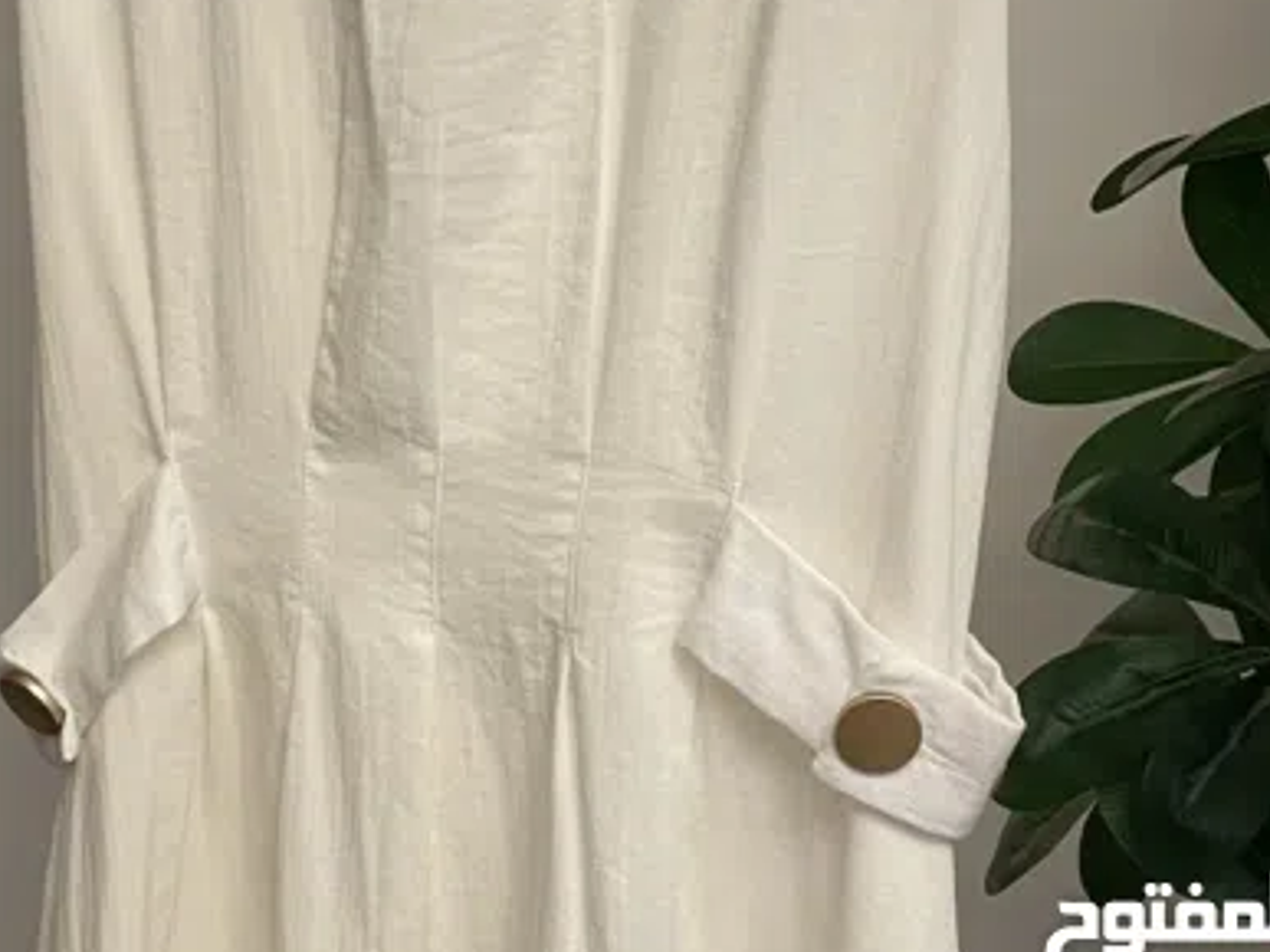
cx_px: 551
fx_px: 1577
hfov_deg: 43.8
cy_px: 397
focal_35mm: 43
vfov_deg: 33.5
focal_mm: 4.2
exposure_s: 1/60
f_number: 1.6
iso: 250
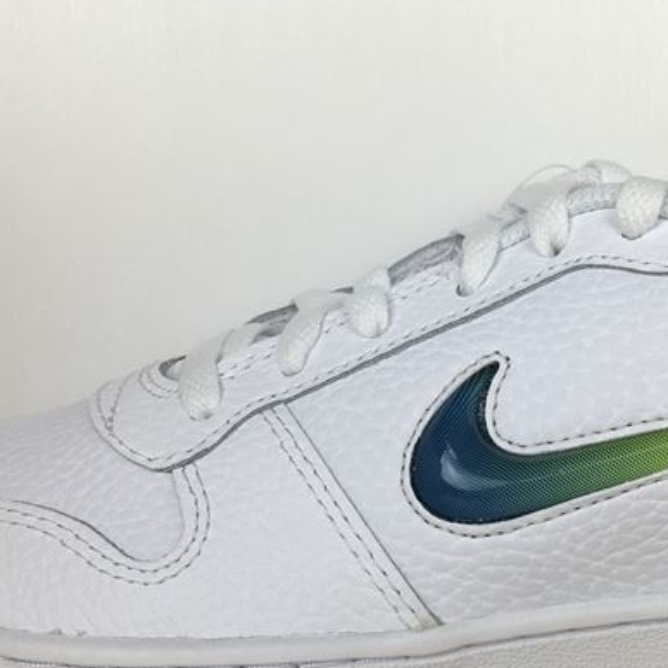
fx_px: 1157
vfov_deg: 32.0
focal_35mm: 53
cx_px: 452
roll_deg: +0.2
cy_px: 438
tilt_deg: -10.1
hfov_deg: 31.9
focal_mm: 4.15
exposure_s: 1/157
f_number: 2.2
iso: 25
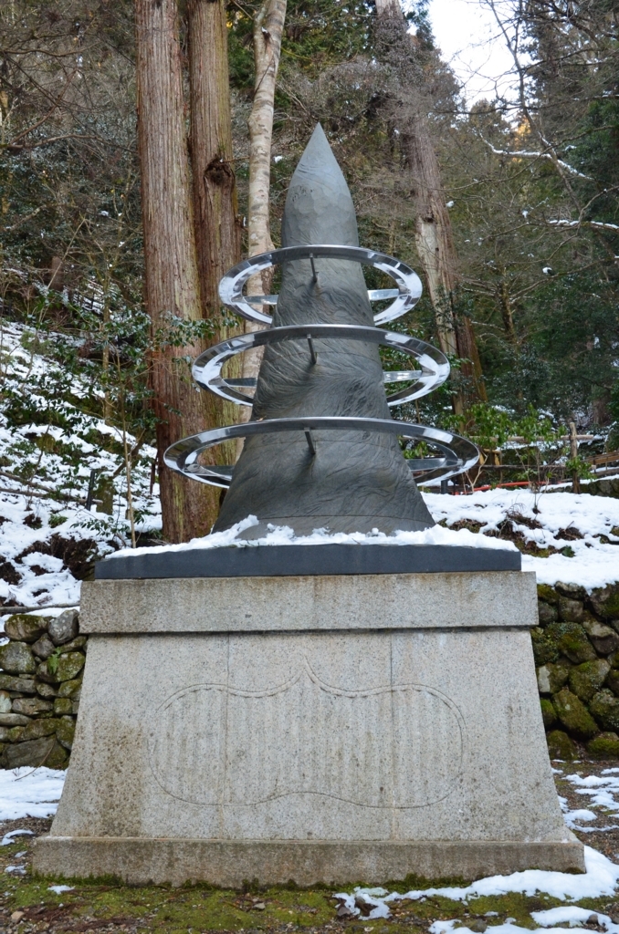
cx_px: 310
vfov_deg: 53.2
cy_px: 467
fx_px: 933
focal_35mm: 36
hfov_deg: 36.7
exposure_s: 1/30
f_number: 7.1
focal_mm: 24
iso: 800
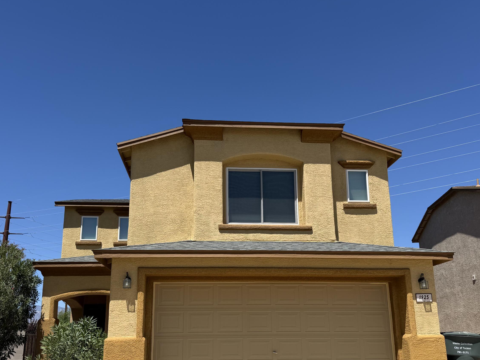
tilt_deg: +12.9
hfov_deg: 56.8
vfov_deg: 43.7
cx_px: 231
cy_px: 235
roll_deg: +1.4
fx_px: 444
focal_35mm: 32
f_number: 1.78
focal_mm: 6.76
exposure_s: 1/4975
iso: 80
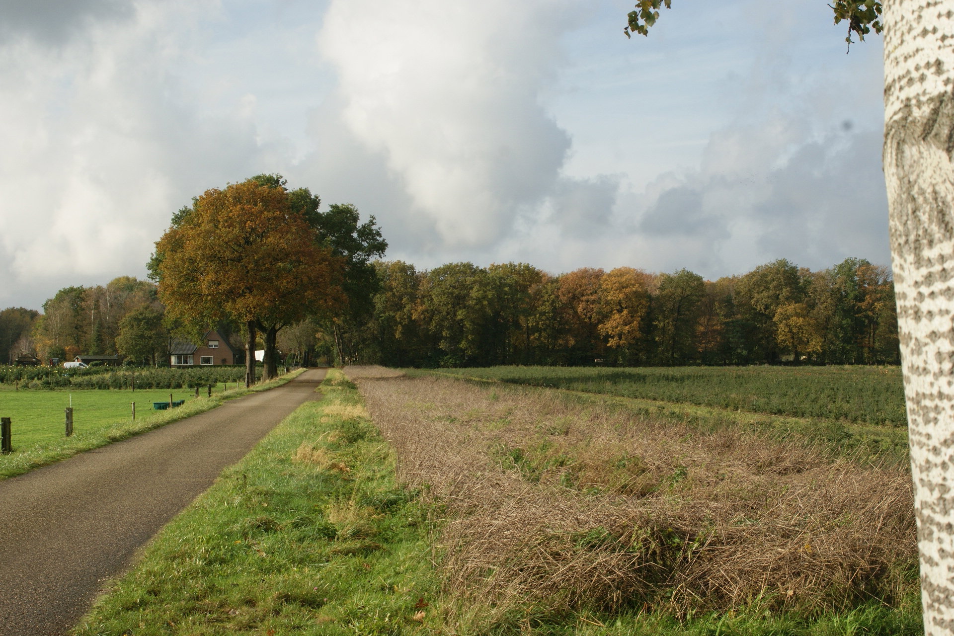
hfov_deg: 37.9
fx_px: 1391
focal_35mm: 52
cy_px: 318
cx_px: 477
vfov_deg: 25.8
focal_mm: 35
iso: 100
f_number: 14
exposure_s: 1/160
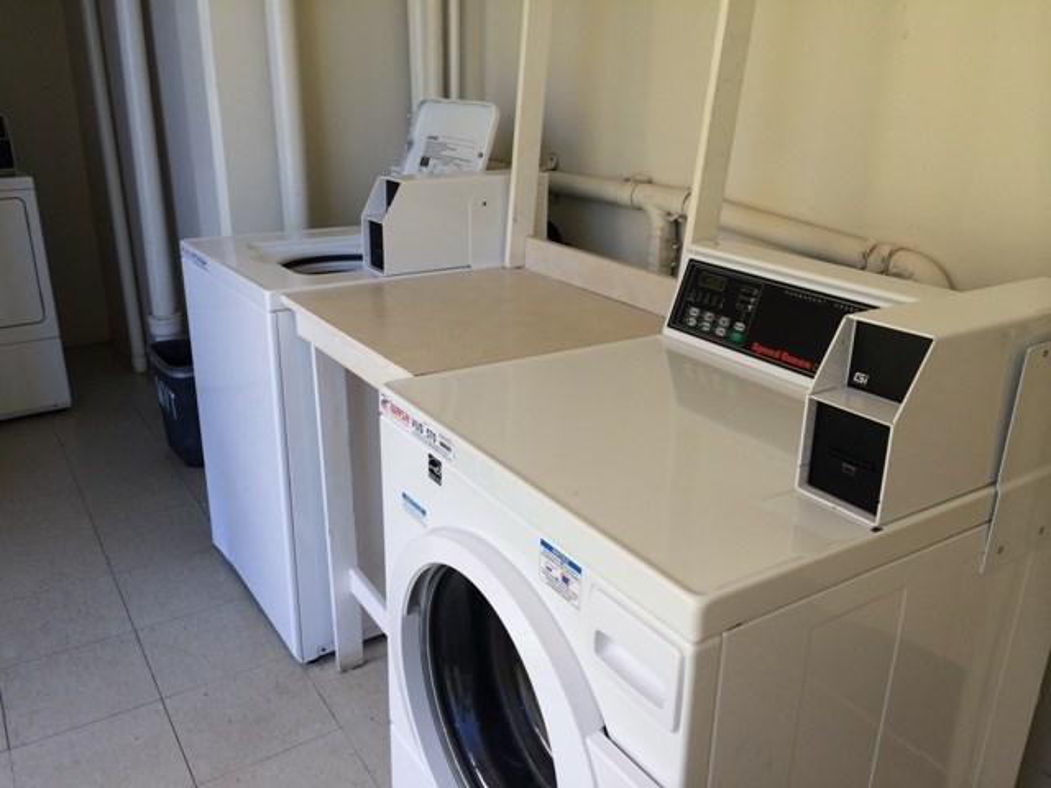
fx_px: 911
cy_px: 394
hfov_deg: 60.0
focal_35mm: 30
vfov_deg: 46.8
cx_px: 526
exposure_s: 1/169
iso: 32
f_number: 2.2
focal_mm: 4.12
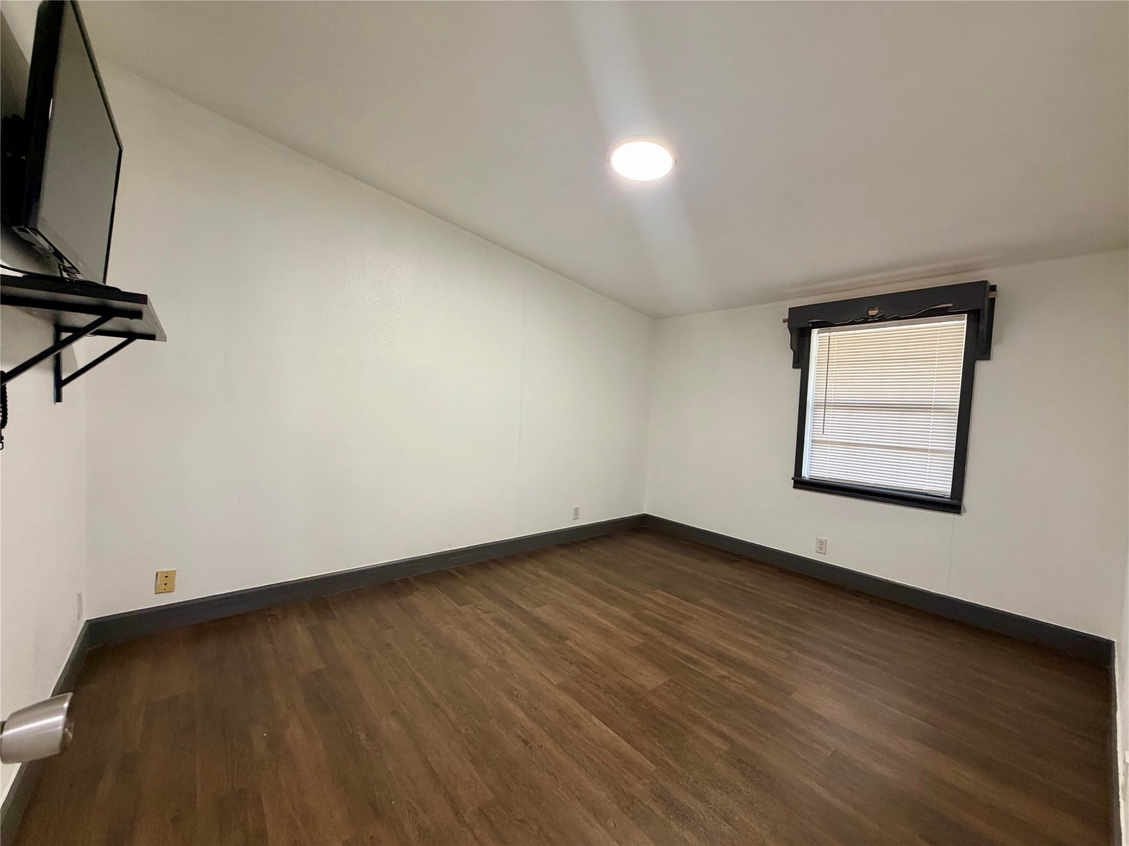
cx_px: 564
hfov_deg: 102.1
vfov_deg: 85.7
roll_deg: -1.5
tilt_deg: -2.3
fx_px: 457
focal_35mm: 14
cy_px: 423
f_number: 2.2
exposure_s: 1/60
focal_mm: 2.22
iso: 320
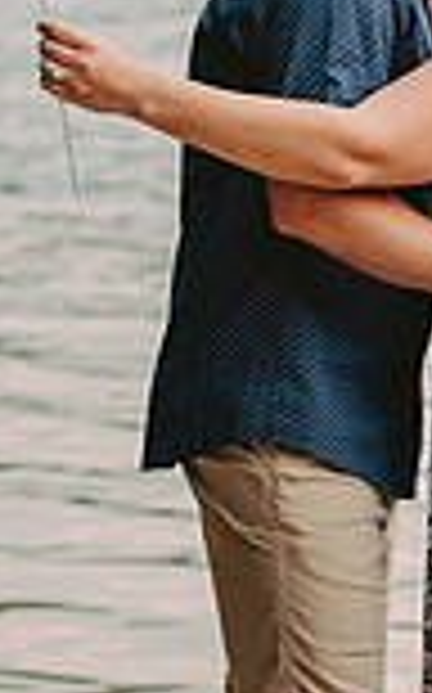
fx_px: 3944
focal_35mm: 209
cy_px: 112
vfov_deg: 10.0
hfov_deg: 6.3
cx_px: 414
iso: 250
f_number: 2.8
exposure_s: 1/200
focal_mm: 70
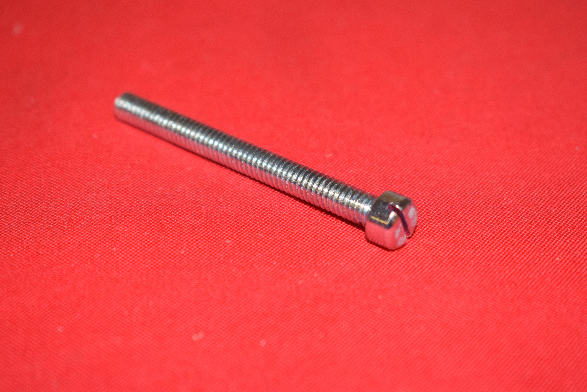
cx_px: 294
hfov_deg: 24.6
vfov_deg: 16.6
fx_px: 1345
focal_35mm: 82
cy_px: 196
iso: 1250
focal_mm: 55
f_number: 5.6
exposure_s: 1/200
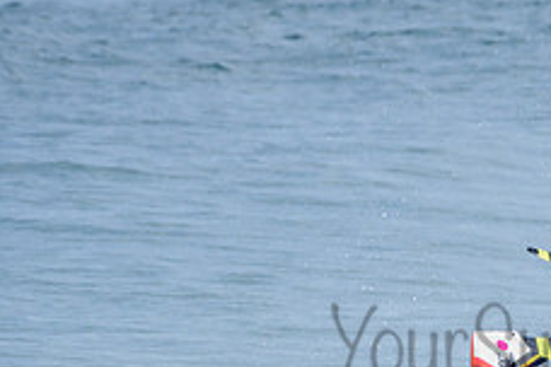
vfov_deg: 0.9
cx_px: 580
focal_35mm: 1559
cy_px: 320
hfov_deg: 1.3
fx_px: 23859
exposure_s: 1/1250
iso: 200
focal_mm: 500
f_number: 5.6
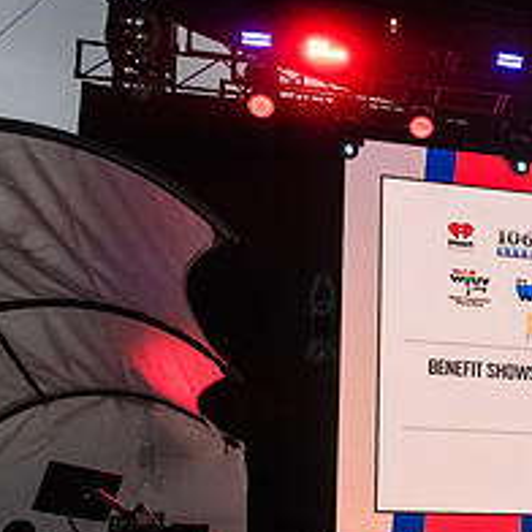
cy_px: 446
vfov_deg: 24.8
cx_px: 670
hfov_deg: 22.9
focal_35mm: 68
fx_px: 1182
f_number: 3.5
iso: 5000
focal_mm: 27
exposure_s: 1/4000
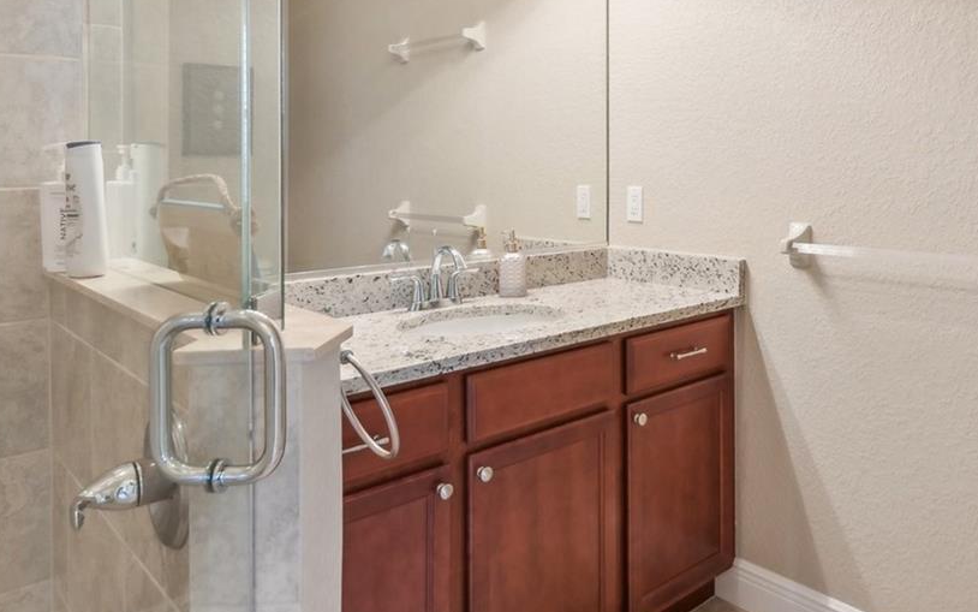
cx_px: 660
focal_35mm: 28
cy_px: 163
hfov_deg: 64.6
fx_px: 746
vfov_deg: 43.3
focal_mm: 14
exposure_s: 1/6
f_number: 8
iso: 400
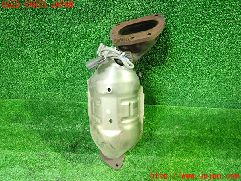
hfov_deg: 69.4
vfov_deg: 54.9
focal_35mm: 25
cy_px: 90
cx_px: 120
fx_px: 174
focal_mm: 4.5
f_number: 2
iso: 640
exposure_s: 1/30
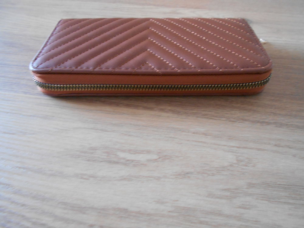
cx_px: 152
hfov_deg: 67.3
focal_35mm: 26
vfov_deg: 53.1
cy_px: 114
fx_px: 228
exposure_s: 1/8
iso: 400
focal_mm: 4.6
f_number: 3.2
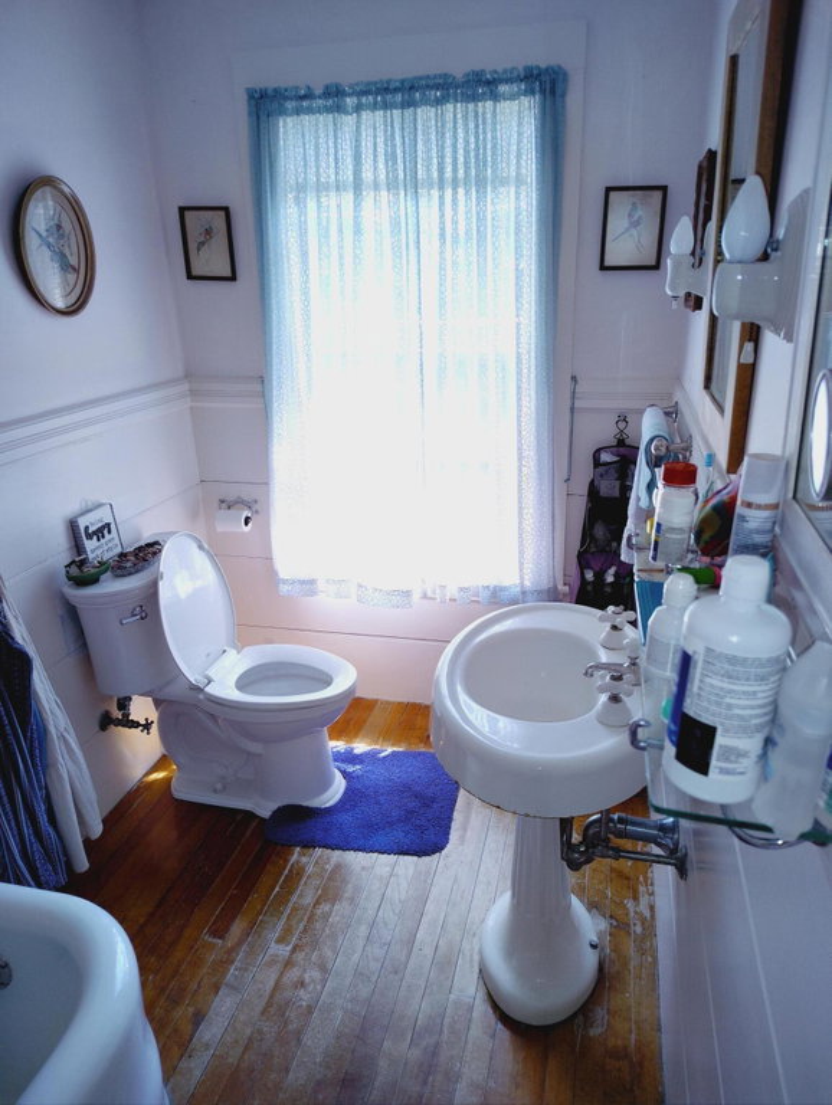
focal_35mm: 24
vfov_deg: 71.5
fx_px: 767
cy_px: 552
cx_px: 416
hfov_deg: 56.9
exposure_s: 1/120
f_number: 1.8
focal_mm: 5.56
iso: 500
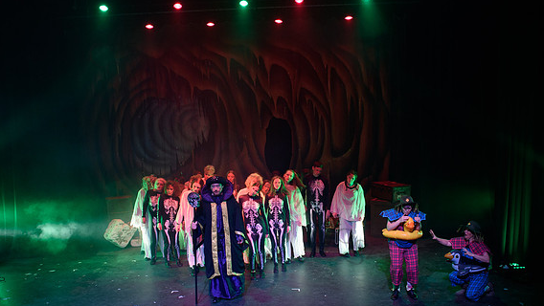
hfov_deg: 54.0
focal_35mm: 37
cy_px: 191
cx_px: 278
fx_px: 534
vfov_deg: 31.9
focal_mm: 27
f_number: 5.6
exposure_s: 1/30
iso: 1250
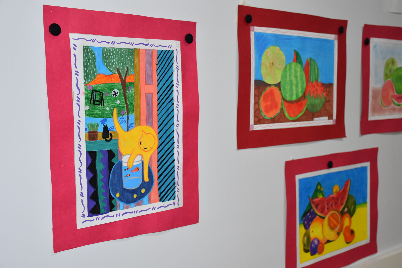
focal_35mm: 48
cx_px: 201
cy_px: 134
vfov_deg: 28.1
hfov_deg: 41.1
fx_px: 536
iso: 800
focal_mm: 32
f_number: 5
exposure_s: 1/100
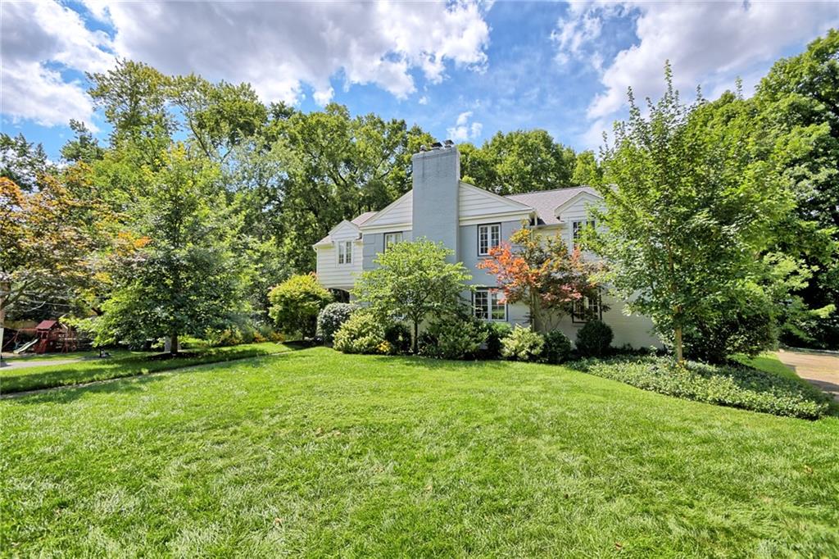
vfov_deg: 77.3
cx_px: 420
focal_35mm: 15
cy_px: 280
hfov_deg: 100.4
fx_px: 349
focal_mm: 10
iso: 100
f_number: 8
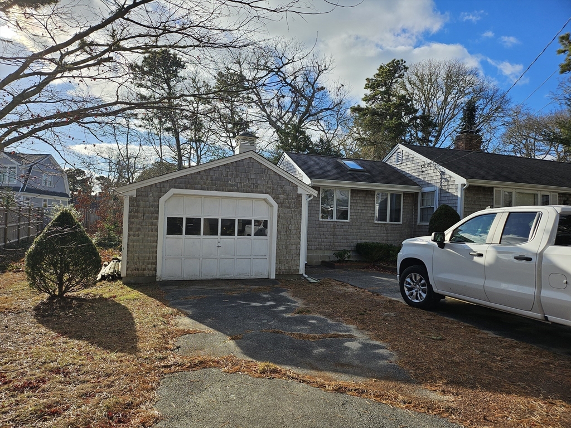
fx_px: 396
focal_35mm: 24
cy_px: 214
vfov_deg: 56.8
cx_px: 286
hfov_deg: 71.6
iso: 50
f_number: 1.8
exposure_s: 1/4244
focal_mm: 5
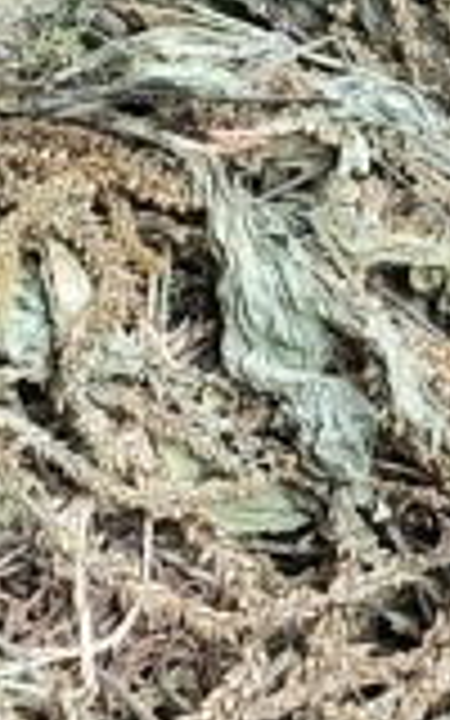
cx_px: 1364
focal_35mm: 170
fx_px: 3336
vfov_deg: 12.3
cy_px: 263
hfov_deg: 6.9
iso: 100
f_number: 1.8
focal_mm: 5.42
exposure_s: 1/100
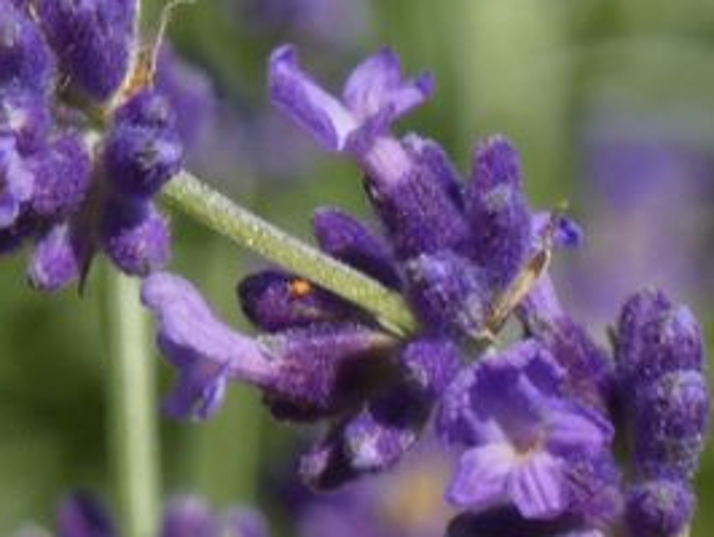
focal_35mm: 1992
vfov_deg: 0.7
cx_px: 213
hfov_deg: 1.0
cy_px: -236
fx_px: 41125
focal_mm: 111.5
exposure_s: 1/125
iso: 80
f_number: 5.6
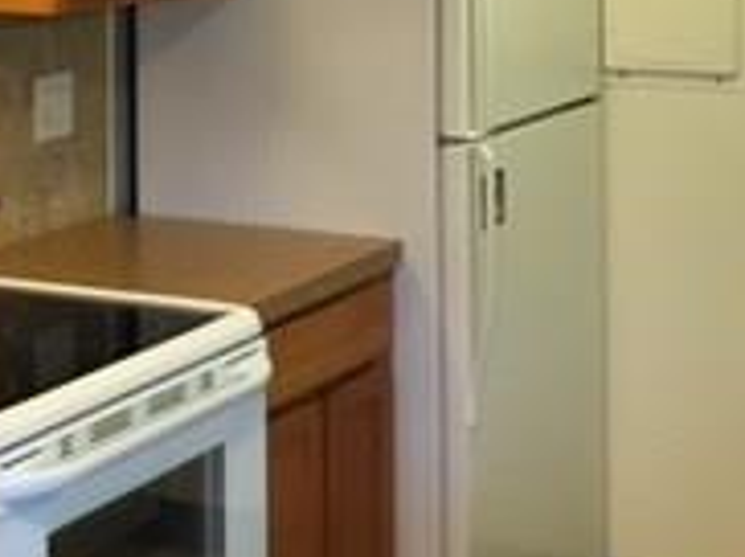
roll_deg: +0.1
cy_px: -131
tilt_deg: -1.2
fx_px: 2192
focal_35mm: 102
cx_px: 291
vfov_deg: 14.0
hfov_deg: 19.3
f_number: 2.2
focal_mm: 4.15
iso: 64
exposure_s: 1/30
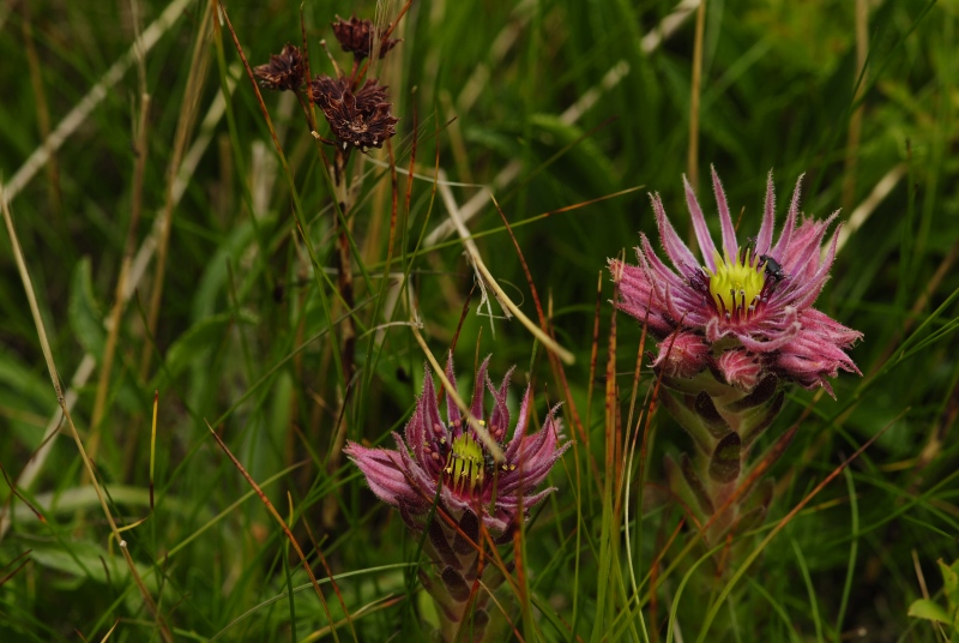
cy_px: 322
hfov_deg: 16.0
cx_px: 480
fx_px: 3401
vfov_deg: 10.8
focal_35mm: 128
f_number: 8
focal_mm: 85
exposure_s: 1/200
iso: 100
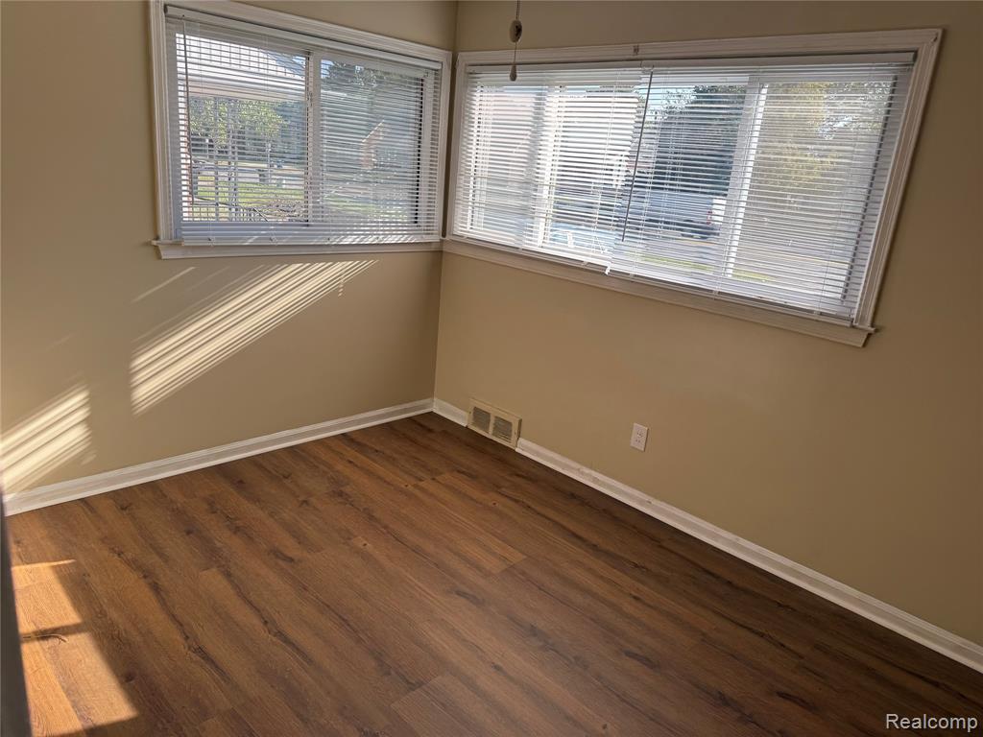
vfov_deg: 56.8
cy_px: 368
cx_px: 492
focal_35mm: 24
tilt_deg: -15.0
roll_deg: -4.6
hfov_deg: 71.6
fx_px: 682
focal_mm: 6.76
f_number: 1.78
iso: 80
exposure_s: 1/796
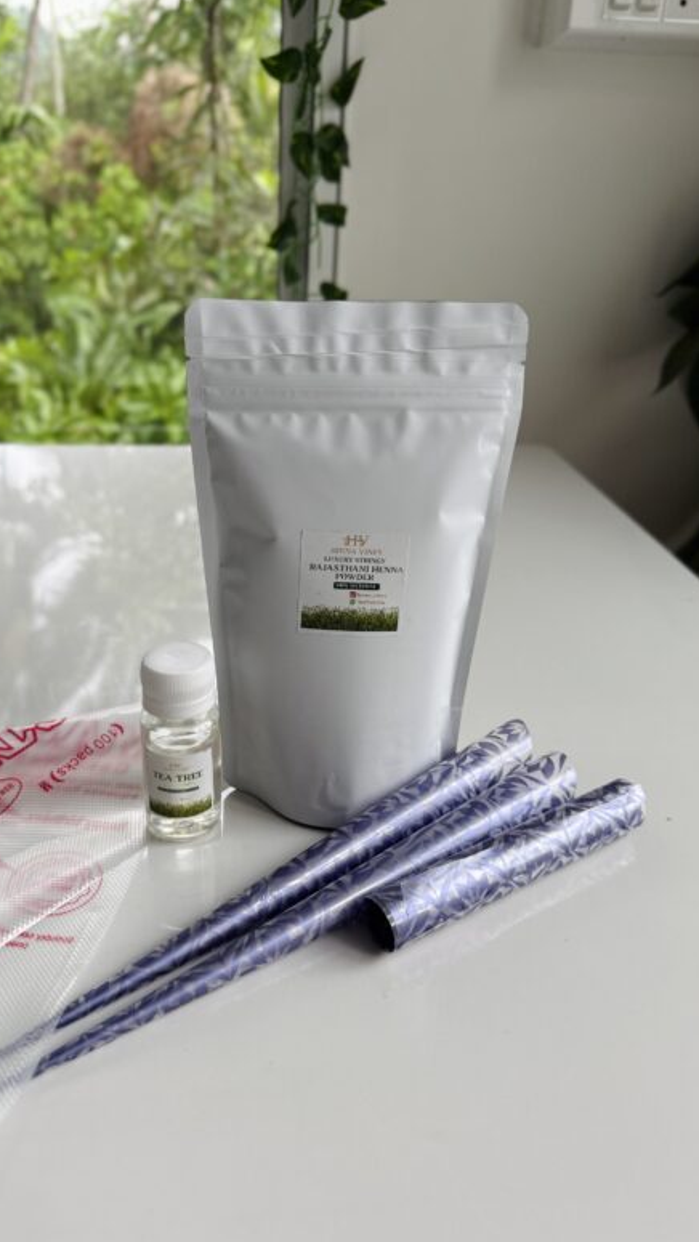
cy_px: 631
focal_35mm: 27
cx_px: 301
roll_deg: -2.1
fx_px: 890
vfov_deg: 69.9
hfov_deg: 42.8
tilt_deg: -28.0
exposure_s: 1/100
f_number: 1.78
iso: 160
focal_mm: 6.76
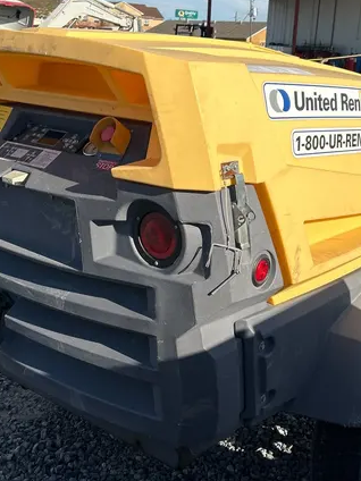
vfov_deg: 42.0
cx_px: 205
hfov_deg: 32.1
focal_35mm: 45
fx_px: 626
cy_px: 209
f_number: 1.5
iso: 50
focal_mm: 5.7
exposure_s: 1/5319
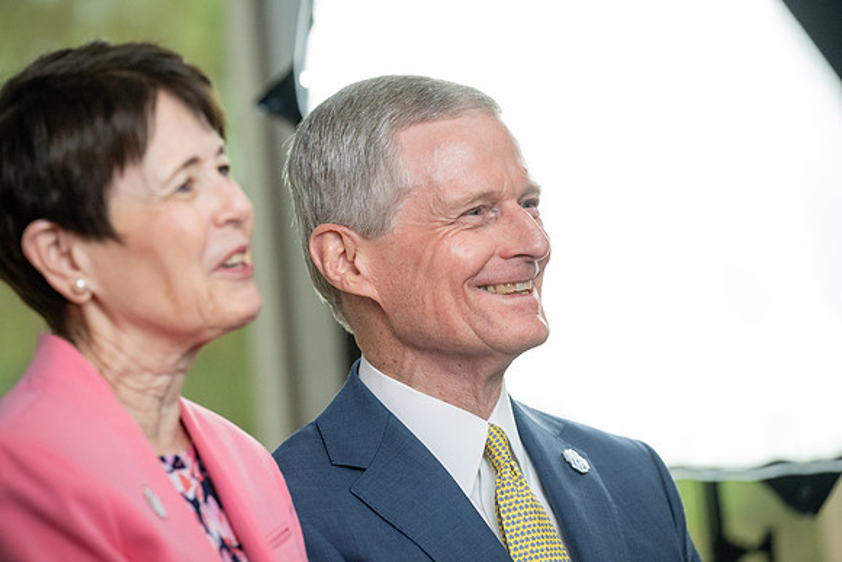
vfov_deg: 6.9
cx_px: 421
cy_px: 281
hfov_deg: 10.3
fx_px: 4679
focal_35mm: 200
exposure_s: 1/400
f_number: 4
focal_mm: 200
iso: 2500
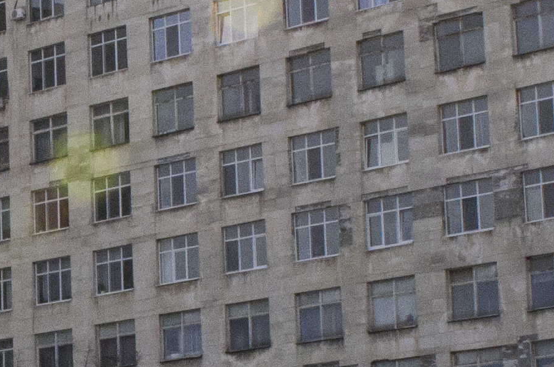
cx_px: -105
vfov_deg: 9.3
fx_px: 2258
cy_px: 305
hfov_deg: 13.6
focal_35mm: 147
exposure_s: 1/1000
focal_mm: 18
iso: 1250
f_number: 16
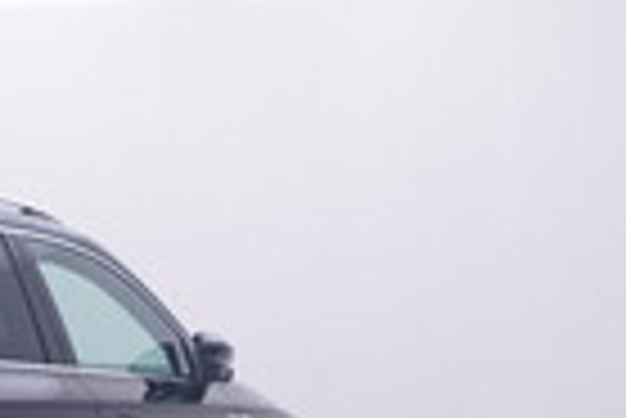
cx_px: -79
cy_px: 429
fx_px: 1549
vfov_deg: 15.1
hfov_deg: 21.6
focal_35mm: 89
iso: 200
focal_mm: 15
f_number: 5
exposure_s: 1/80
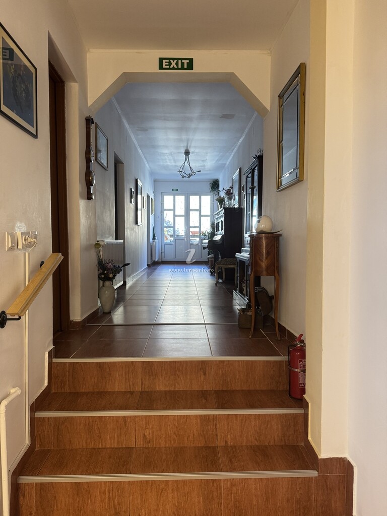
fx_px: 358
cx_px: 194
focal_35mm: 24
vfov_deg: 71.6
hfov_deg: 56.8
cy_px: 258
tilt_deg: -2.2
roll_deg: -0.1
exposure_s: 1/50
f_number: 1.78
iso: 320
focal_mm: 6.76
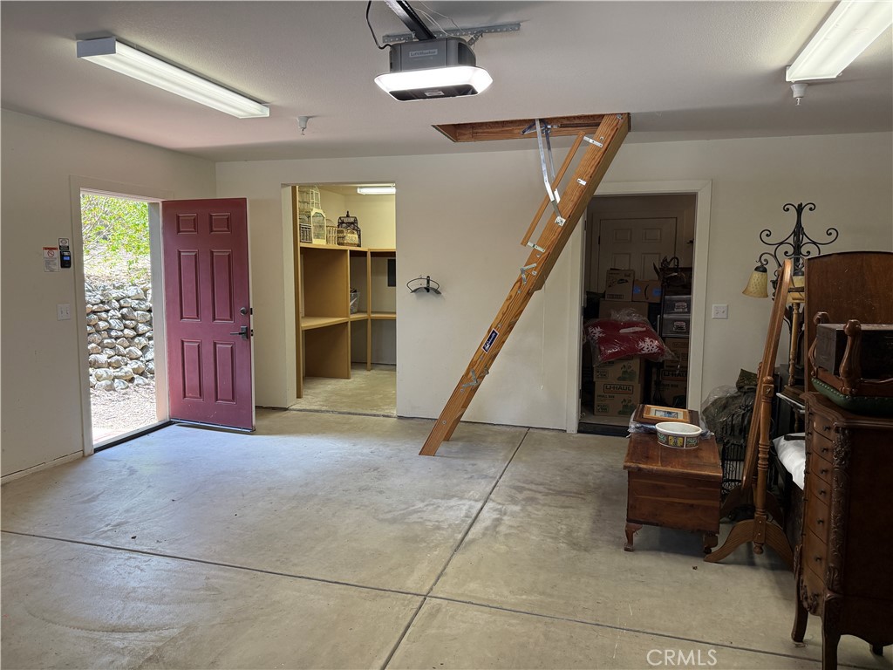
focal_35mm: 24
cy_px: 335
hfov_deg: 71.6
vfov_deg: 56.8
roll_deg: +0.3
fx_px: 619
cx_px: 446
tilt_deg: -5.3
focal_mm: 6.76
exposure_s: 1/163
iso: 160
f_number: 1.78
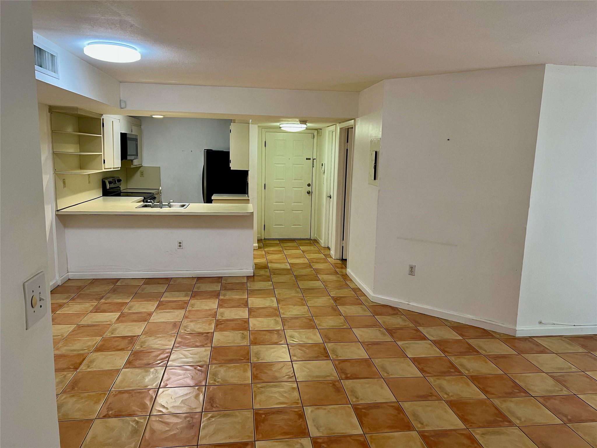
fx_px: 448
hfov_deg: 67.3
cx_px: 298
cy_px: 224
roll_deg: +0.0
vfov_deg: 53.1
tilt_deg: -9.3
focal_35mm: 26
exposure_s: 1/60
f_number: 1.5
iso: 80
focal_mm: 5.7
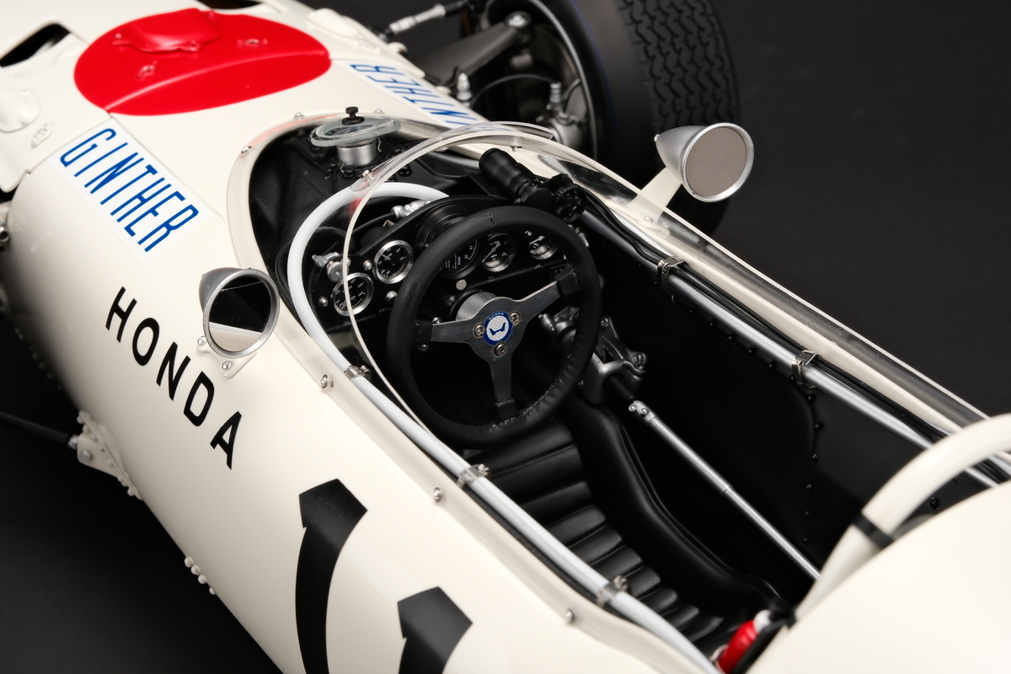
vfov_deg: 16.5
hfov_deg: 24.5
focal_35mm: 83
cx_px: 506
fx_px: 2331
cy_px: 337
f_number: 20
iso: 200
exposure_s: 1/160
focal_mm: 55
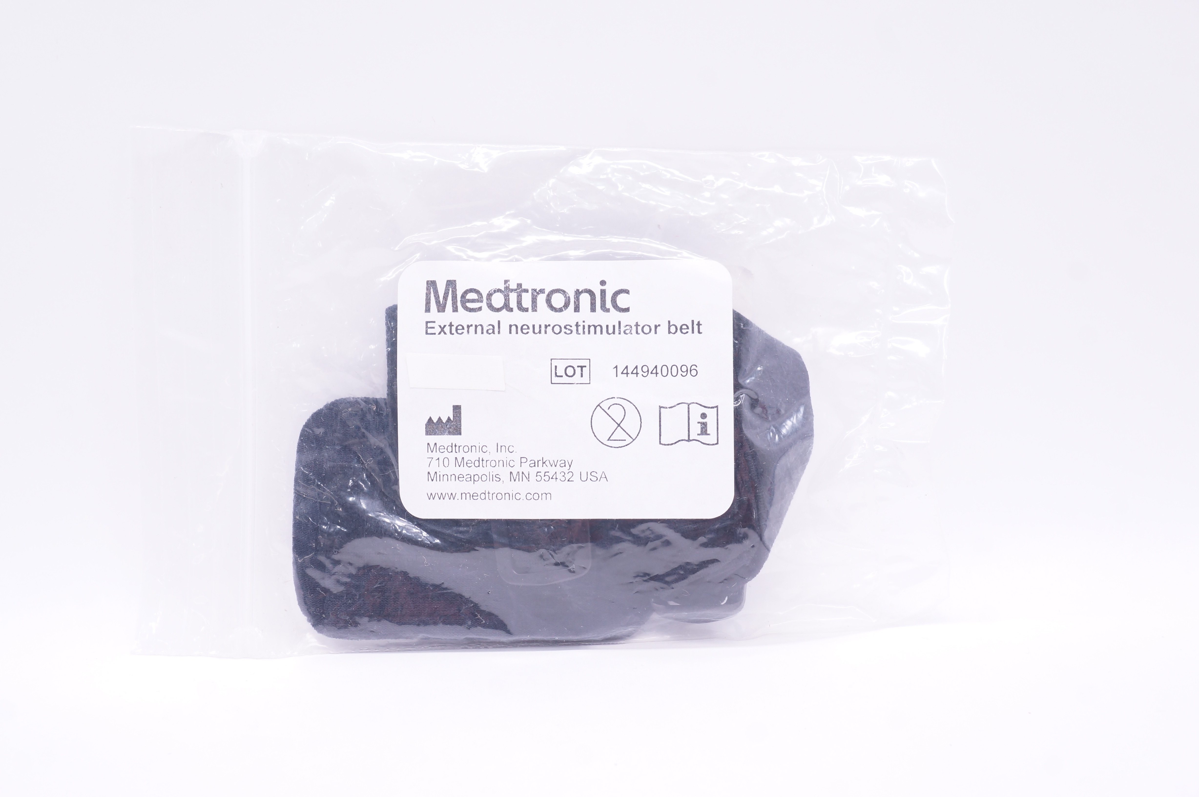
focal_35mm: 48
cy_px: 398
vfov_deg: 28.0
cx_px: 600
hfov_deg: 41.2
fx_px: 1597
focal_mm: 32
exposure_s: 1/20
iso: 400
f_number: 9
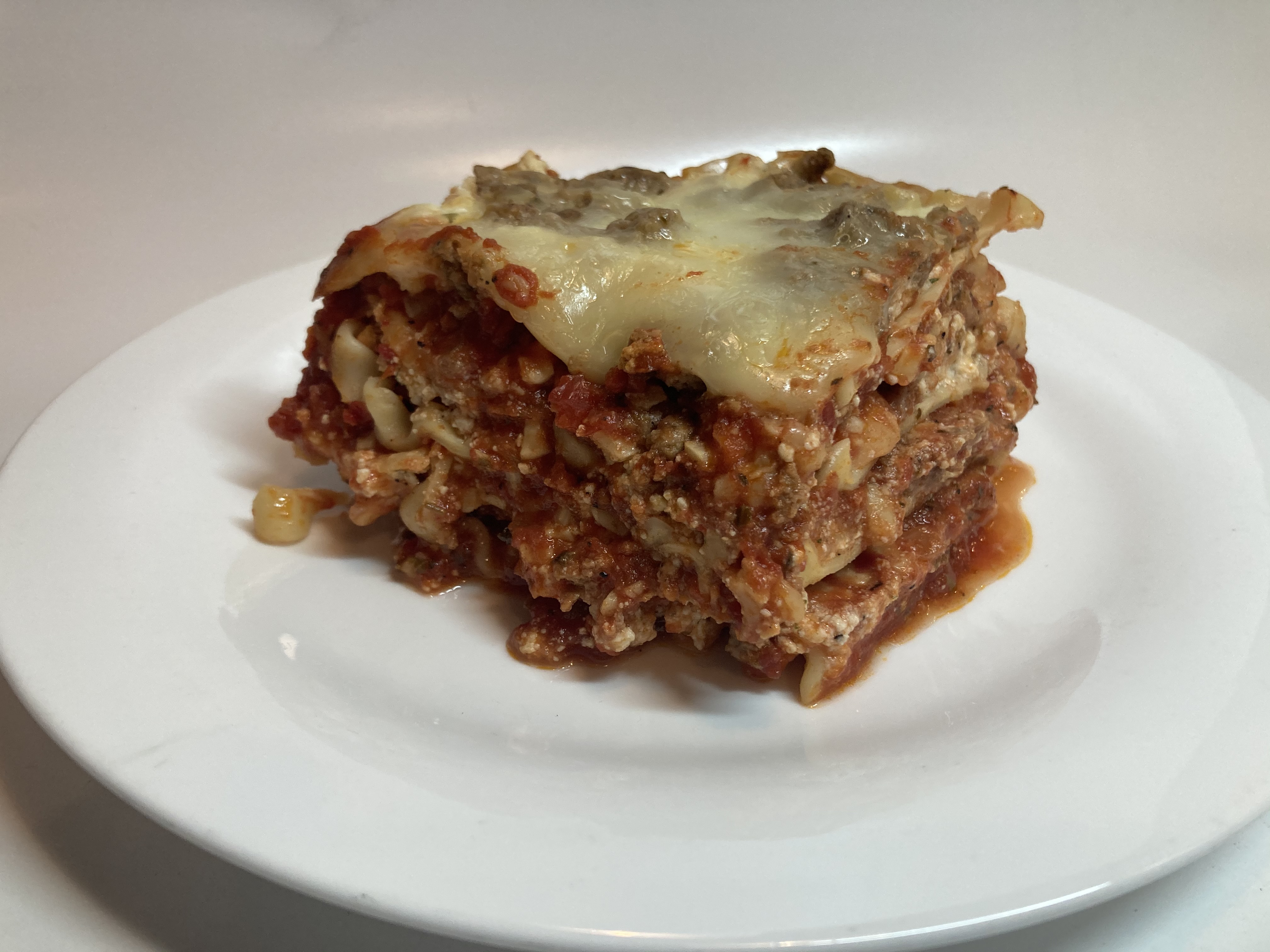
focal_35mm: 28
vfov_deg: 49.7
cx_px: 635
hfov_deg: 63.4
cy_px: 476
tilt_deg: -30.2
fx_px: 1027
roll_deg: +0.4
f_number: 1.8
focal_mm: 3.99
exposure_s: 1/120
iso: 64
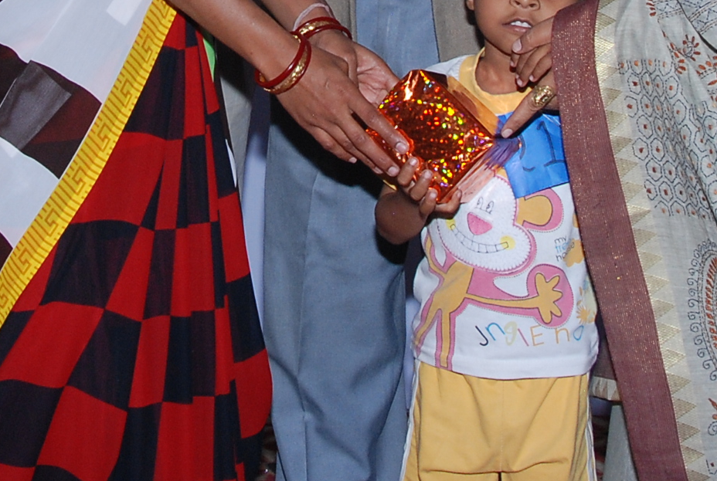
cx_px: 195
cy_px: -202
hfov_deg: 19.7
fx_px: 2056
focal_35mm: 103
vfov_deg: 12.8
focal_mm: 22
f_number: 10
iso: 400
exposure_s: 1/125
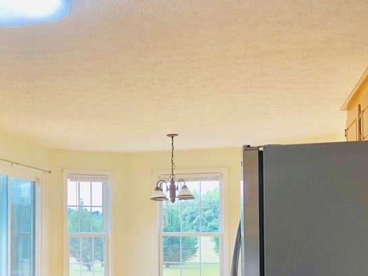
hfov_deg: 35.0
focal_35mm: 53
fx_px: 564
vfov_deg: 27.0
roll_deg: -0.4
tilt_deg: +2.0
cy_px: 224
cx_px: 74
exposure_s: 1/120
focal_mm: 4
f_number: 1.8
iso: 50
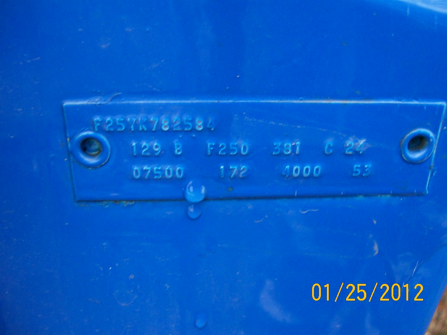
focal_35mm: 36
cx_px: 224
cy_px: 168
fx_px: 465
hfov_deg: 51.4
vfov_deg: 39.7
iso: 100
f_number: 2.7
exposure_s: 1/32
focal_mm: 6
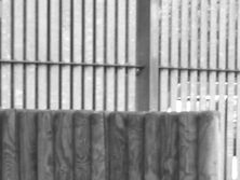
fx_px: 2110
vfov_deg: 4.9
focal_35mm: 304
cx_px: 457
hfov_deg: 6.3
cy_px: 275
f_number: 3.6
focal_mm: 10.7
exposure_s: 1/60
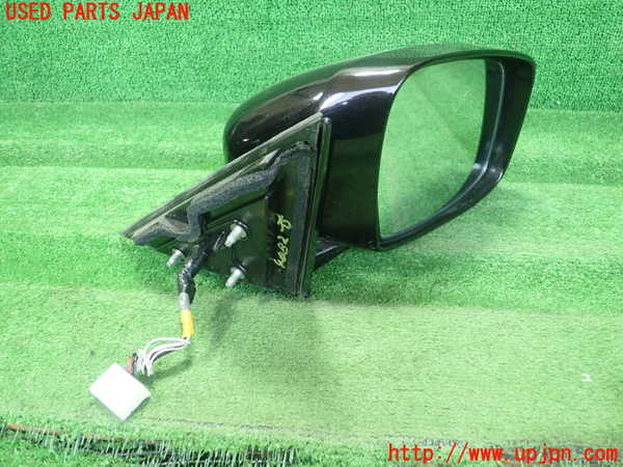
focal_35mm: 30
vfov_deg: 46.8
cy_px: 234
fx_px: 540
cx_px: 312
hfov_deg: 60.0
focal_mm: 5.5
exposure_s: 1/125
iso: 800
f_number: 2.3
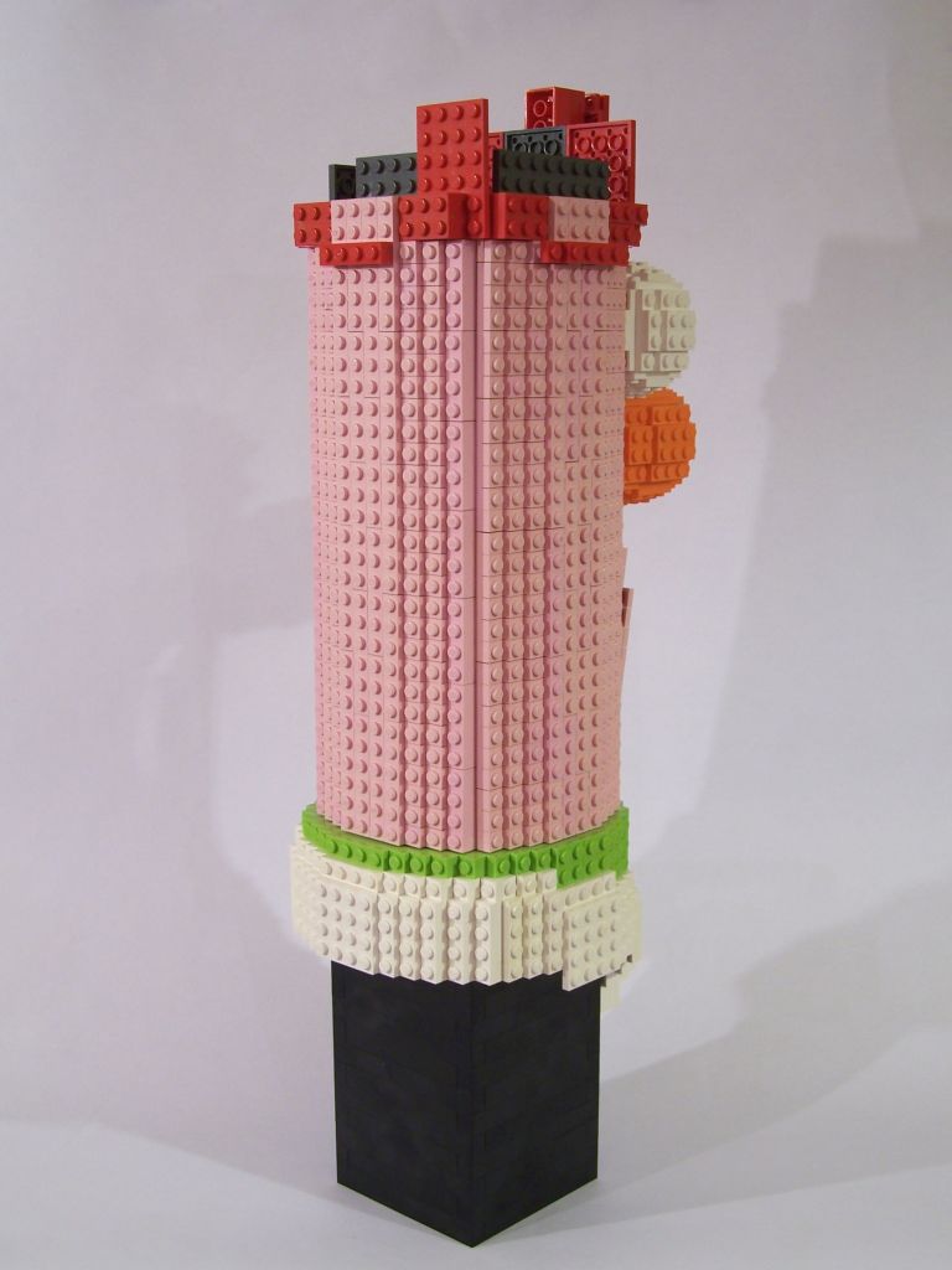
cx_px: 476
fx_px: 1760
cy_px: 635
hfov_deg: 30.3
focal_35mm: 48
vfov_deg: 39.7
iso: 80
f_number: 3
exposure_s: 1/3
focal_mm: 8
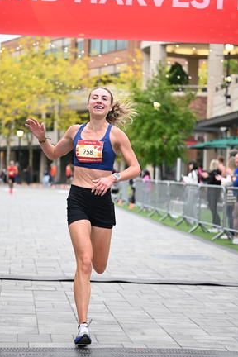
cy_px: 195
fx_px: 922
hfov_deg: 14.7
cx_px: 97
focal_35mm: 93
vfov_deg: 21.9
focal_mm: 73
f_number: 2.8
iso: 1600
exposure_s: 1/1000
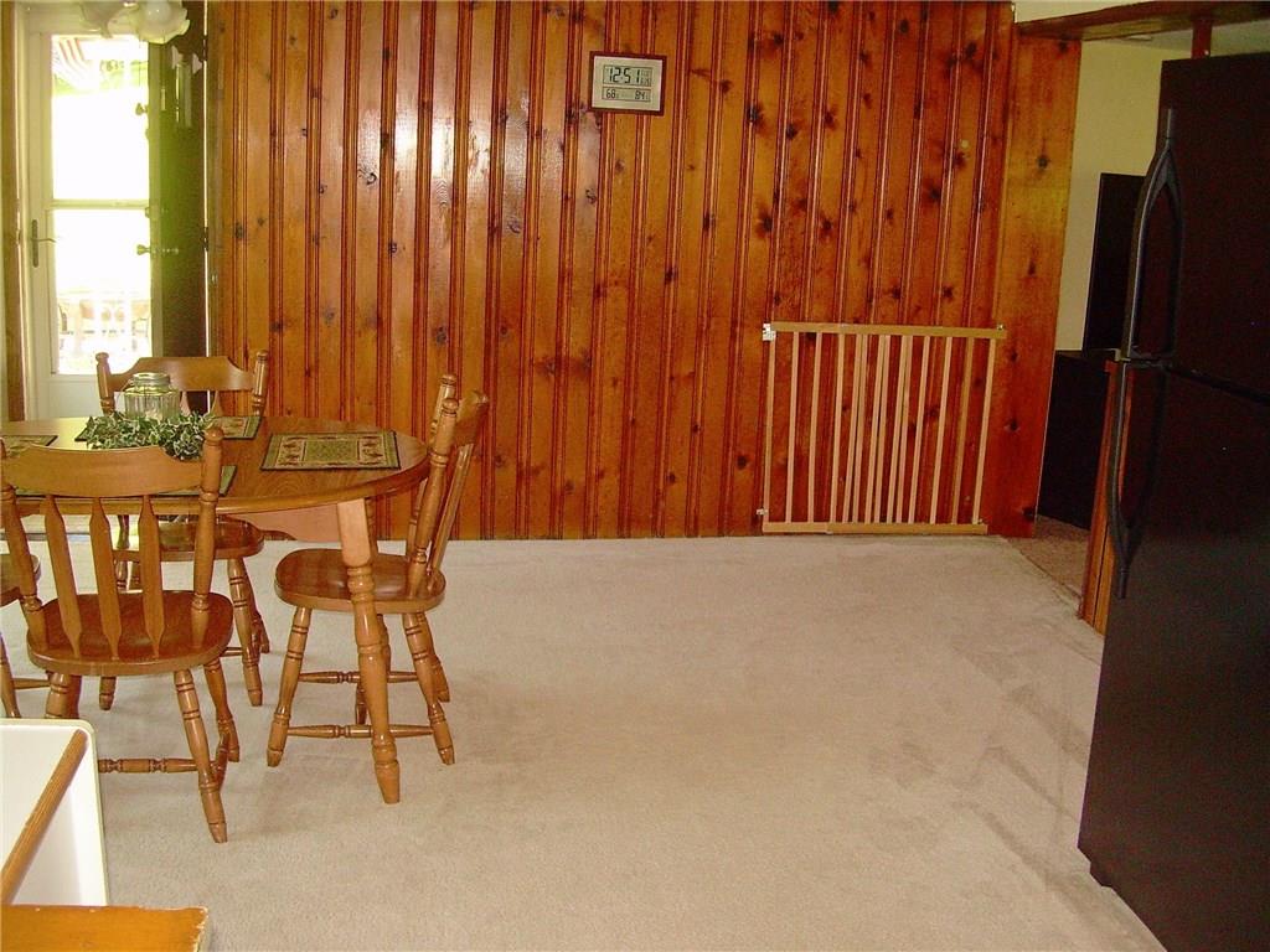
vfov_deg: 37.7
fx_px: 1394
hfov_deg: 49.0
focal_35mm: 38
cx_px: 635
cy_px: 476
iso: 200
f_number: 2.8
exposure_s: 1/60
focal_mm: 6.3
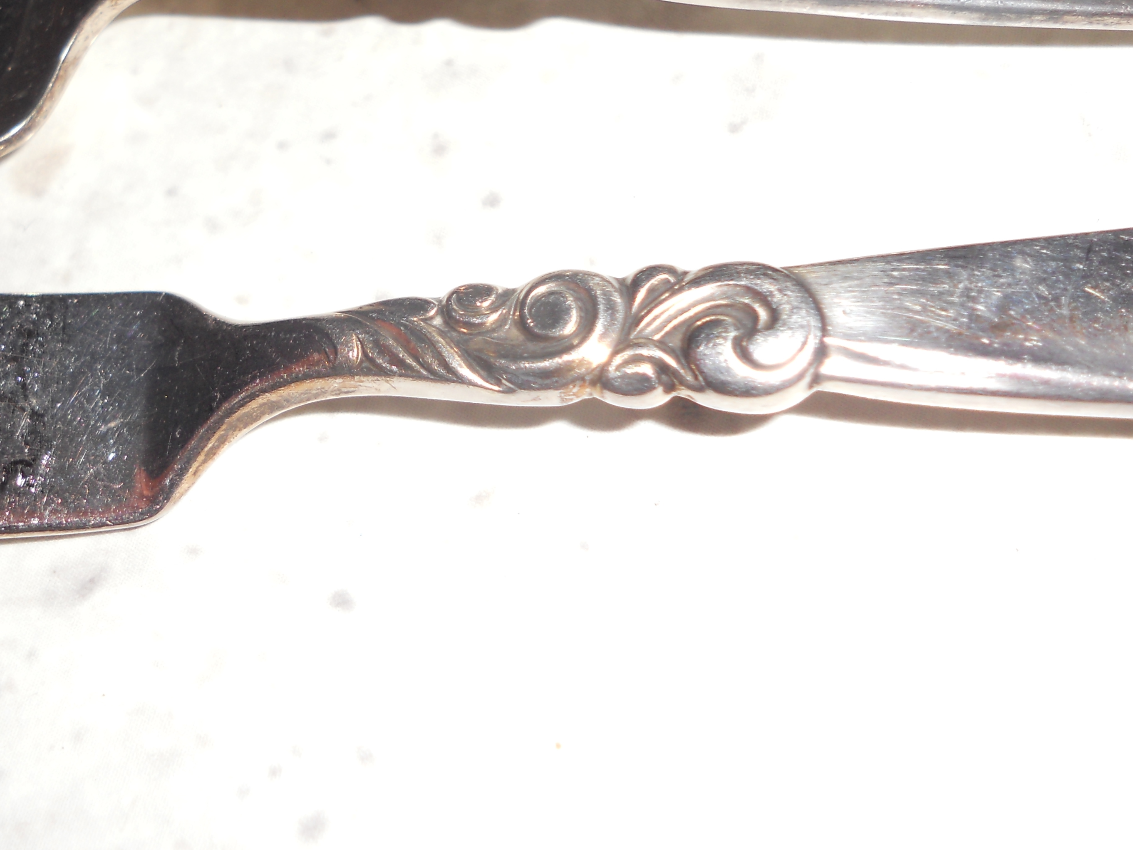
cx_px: 317
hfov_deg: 39.6
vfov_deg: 30.6
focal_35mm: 47
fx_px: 1539
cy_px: 270
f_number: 8.8
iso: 80
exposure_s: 1/25
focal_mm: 5.8
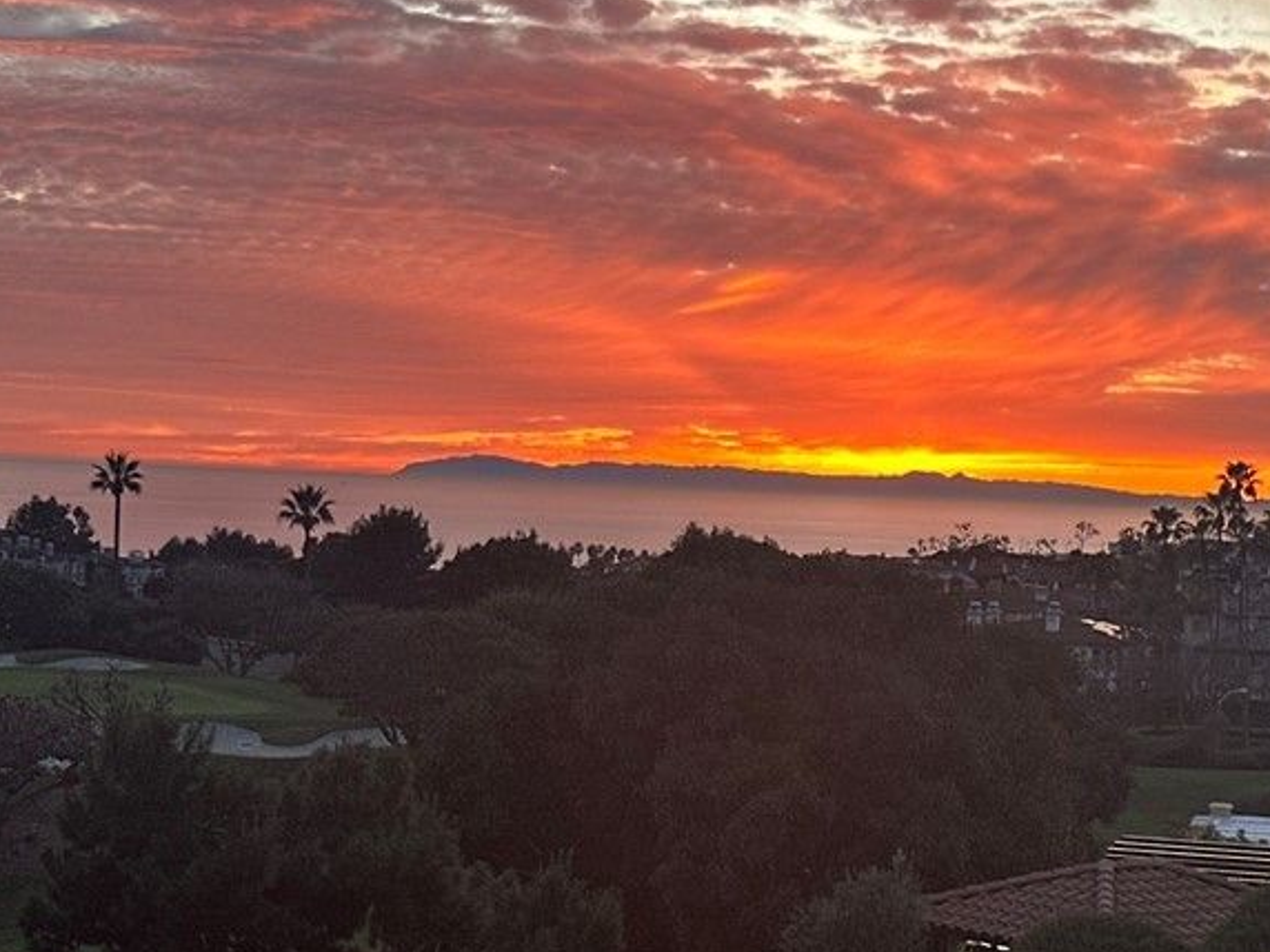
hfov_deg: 22.7
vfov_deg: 17.2
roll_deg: -2.2
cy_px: 517
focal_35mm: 86
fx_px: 3155
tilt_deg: -2.2
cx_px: 762
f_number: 1.78
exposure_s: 1/125
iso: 40
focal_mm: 6.86
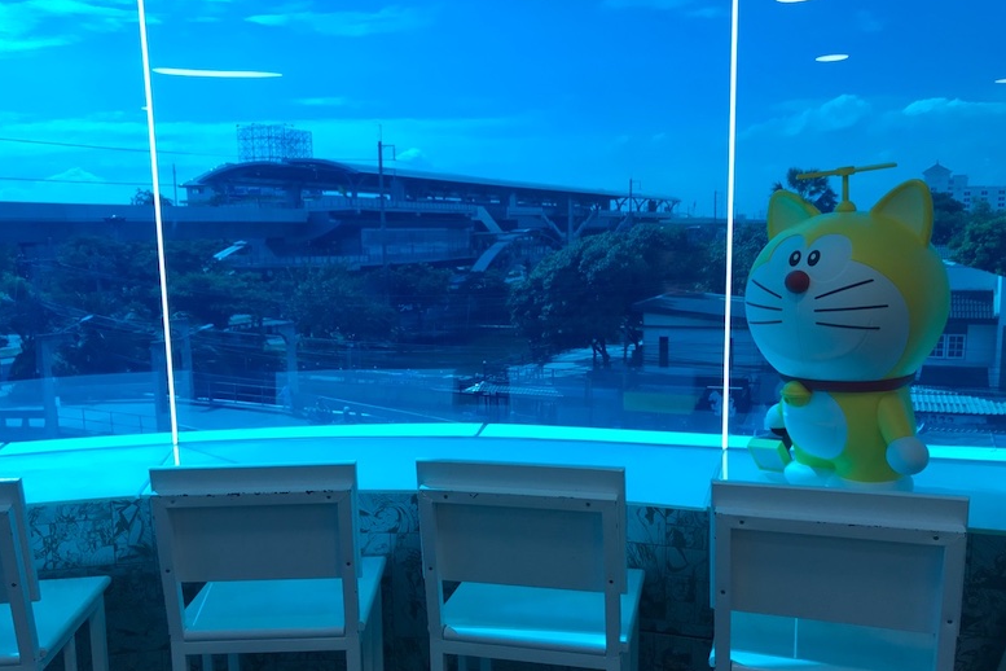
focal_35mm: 30
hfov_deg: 61.9
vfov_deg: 43.6
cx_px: 500
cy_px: 369
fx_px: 838
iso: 20
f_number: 1.8
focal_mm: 3.99
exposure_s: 1/131
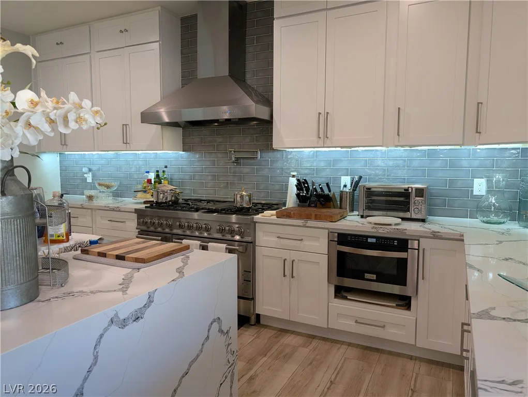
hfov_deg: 71.5
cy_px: 198
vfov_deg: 56.9
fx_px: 366
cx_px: 264
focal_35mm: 24
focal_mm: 6.9
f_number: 1.68
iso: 89
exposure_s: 1/60
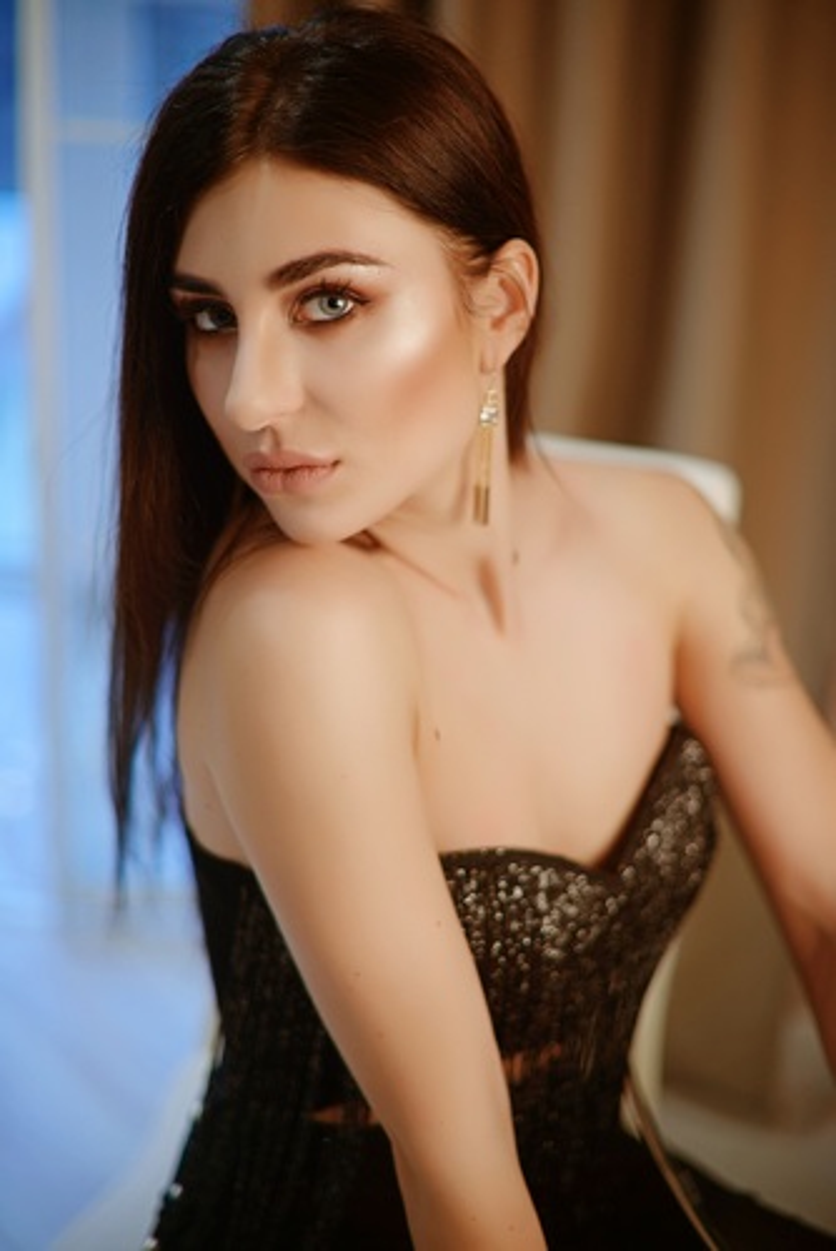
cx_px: 418
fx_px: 1739
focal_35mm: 50
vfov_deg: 39.6
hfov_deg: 27.0
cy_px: 626
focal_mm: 50
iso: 250
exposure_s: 1/200
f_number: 1.8
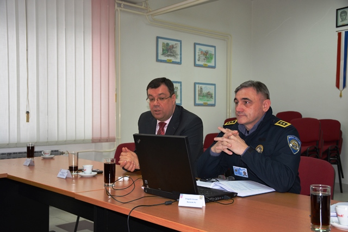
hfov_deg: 47.9
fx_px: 392
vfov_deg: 33.0
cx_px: 174
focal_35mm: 40
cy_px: 116
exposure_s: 1/100
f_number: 4
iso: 400
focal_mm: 27
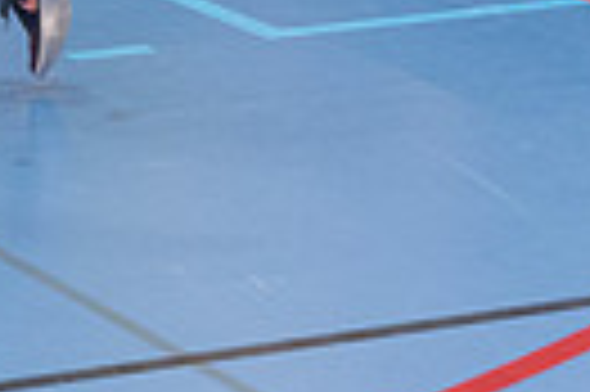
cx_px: -347
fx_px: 4059
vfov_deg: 5.4
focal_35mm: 248
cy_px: -410
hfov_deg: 8.1
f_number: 3.5
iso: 3600
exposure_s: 1/400
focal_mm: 56
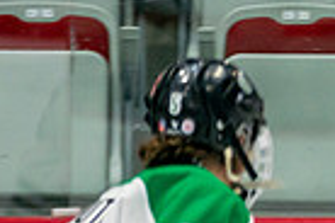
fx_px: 12078
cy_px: 466
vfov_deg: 1.1
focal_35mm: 1298
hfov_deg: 1.6
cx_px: 561
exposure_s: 1/640
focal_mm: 200
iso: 800
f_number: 2.8
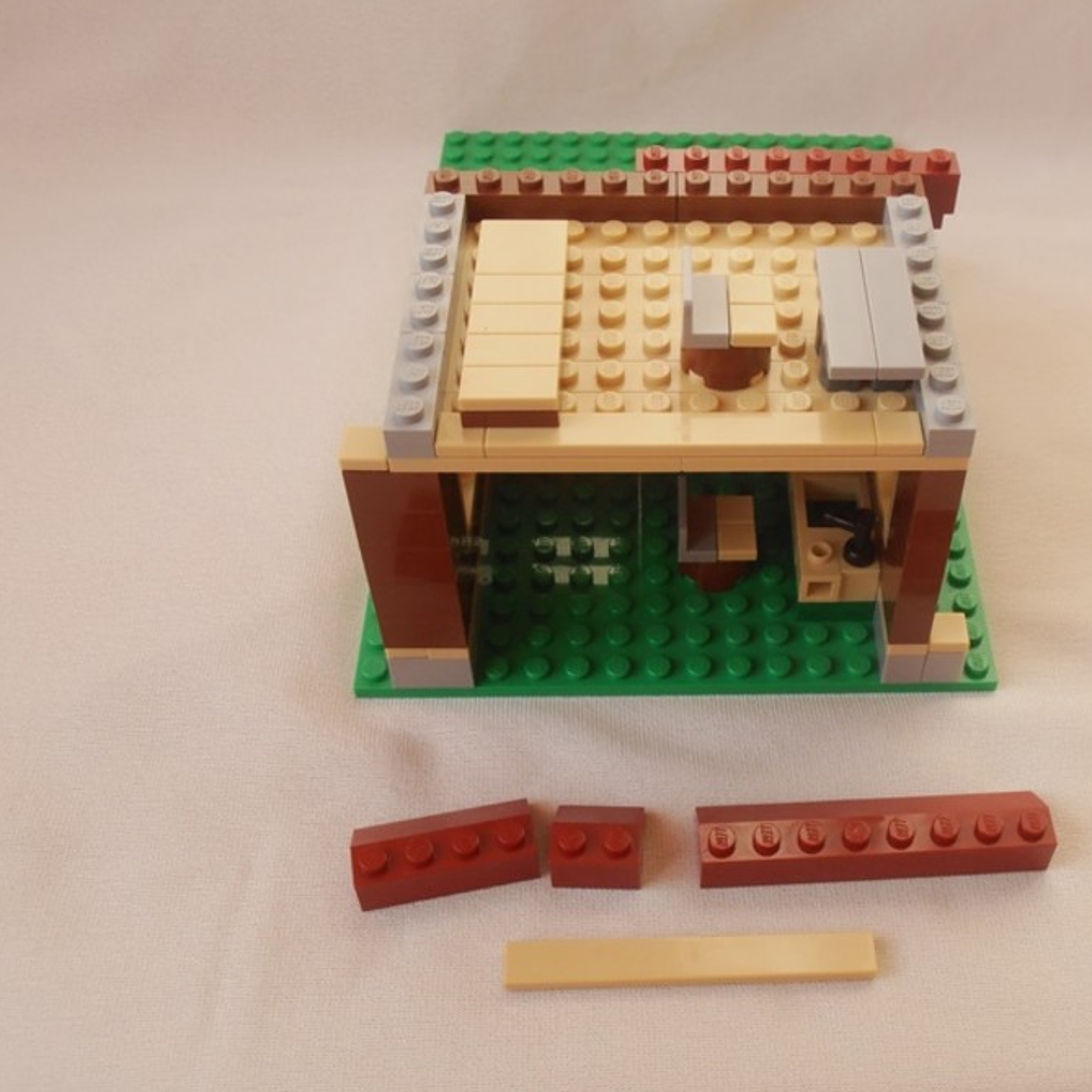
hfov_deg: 37.9
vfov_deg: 38.3
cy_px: 549
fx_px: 1570
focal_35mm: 44
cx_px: 728
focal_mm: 6.61
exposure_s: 1/125
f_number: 3.9
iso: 80
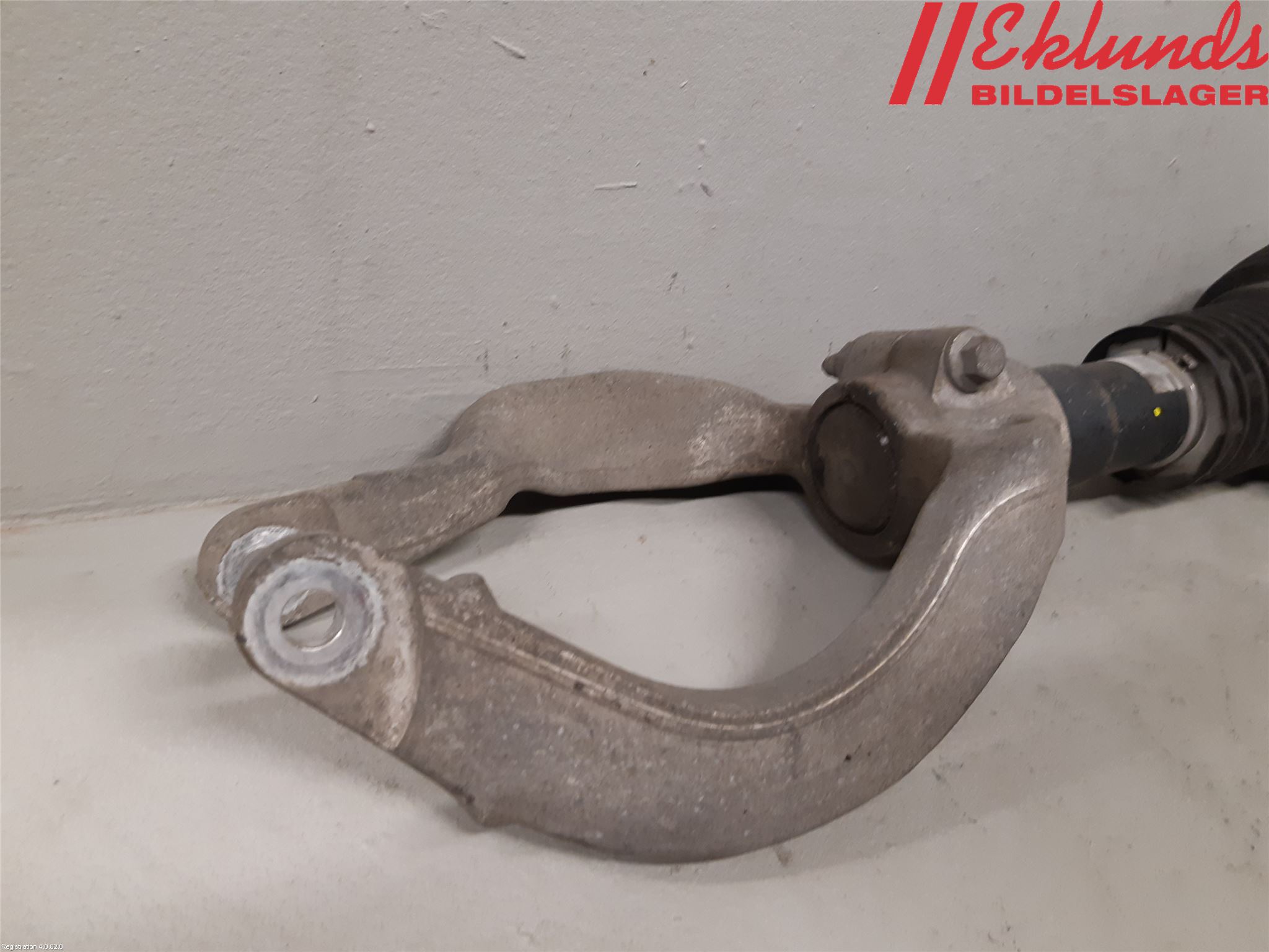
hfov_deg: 67.3
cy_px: 476
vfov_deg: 53.1
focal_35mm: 26
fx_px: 953
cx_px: 634
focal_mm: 3.93
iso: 160
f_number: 1.7
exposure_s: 1/50
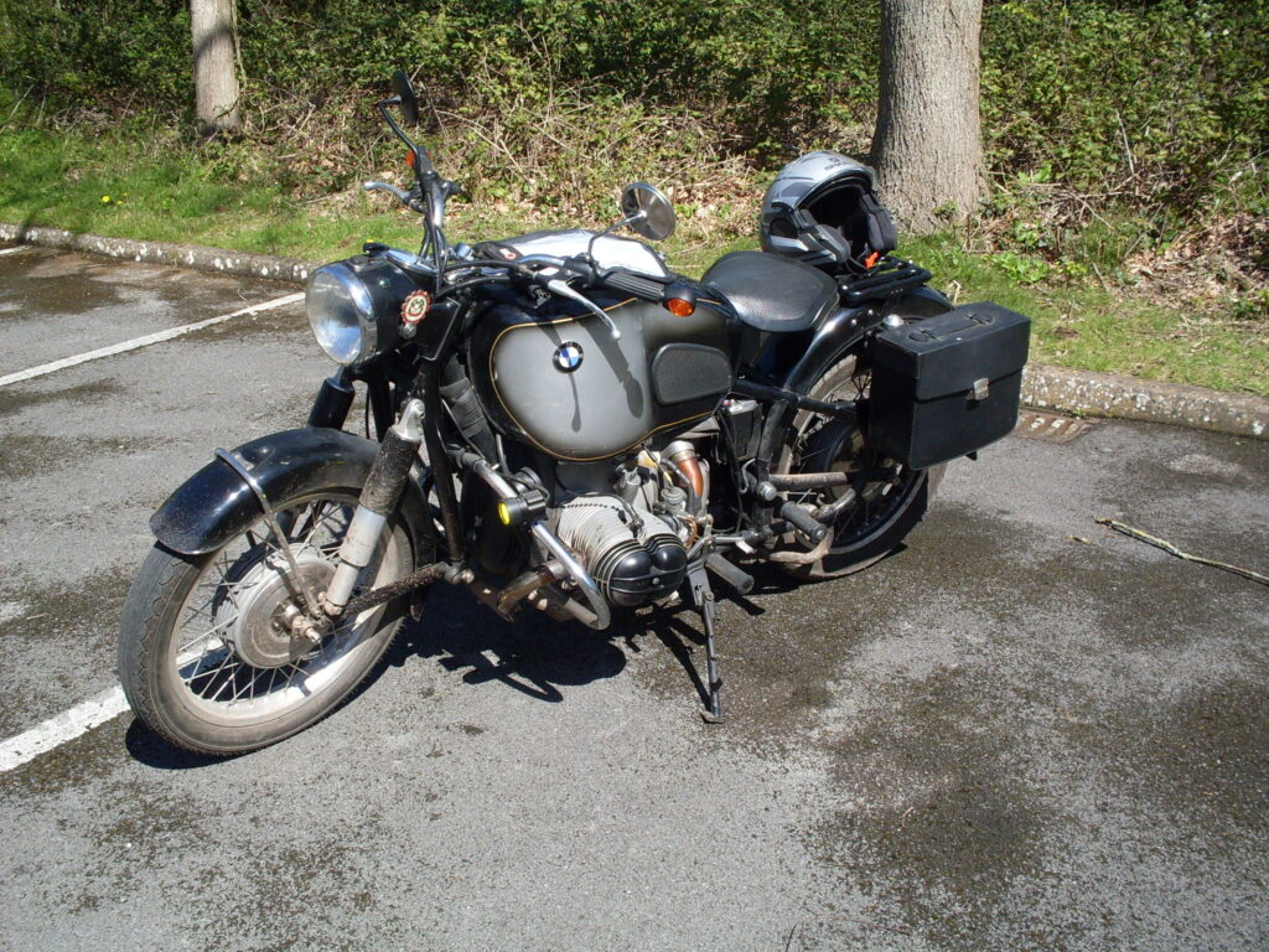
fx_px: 1393
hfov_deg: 49.0
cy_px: 476
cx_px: 634
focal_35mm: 38
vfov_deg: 37.7
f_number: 8.4
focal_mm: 6.3
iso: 80
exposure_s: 1/125
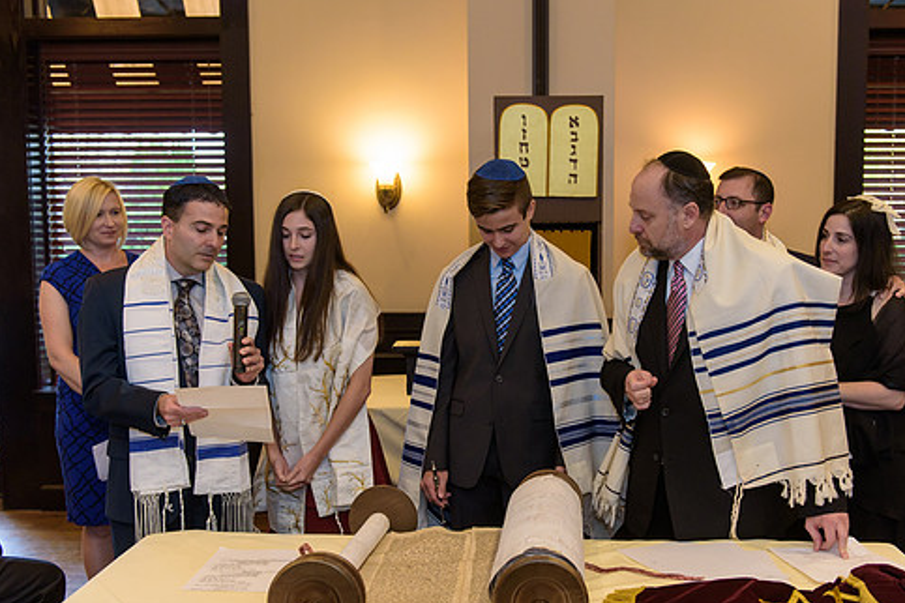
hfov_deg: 46.3
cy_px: 329
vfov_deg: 31.9
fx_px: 1056
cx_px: 508
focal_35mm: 42
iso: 1250
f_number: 3.2
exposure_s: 1/125
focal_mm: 35
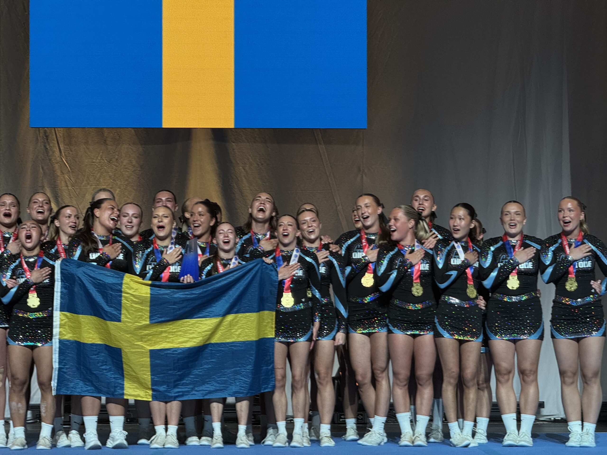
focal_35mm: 120
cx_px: 304
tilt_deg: +4.1
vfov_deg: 12.3
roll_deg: -0.2
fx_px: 2104
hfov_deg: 16.4
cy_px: 228
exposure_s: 1/100
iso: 100
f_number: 2.8
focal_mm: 15.66
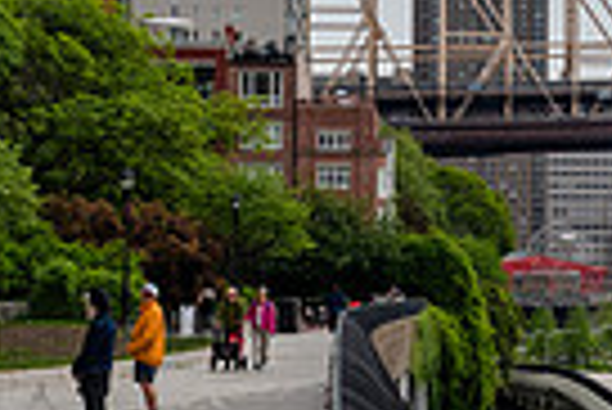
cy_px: 241
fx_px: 1753
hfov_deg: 19.2
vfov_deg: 13.3
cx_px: 616
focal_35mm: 103
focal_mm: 24
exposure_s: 1/640
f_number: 8
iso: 400
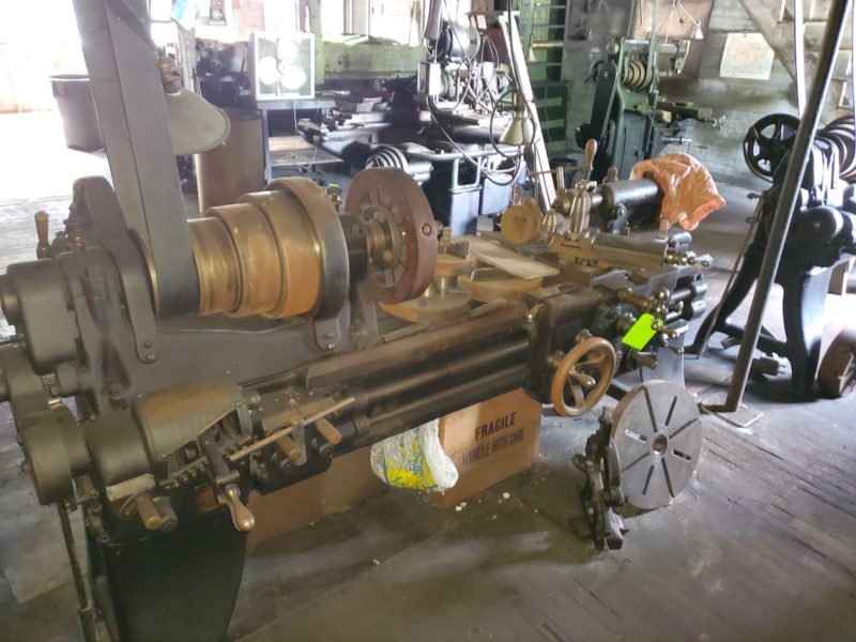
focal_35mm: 26
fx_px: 643
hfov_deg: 67.3
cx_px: 428
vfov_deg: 53.1
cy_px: 321
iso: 800
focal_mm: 4.3
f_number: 1.5
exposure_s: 1/8
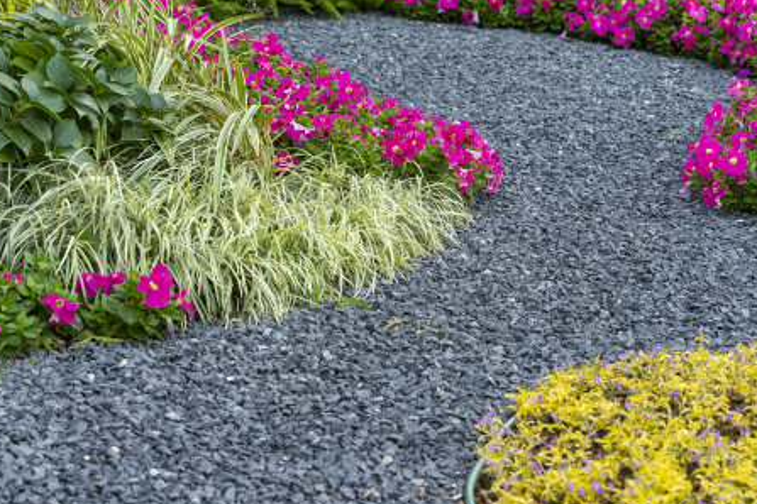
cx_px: 384
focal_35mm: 100
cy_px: 277
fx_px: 2103
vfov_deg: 13.7
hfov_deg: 20.4
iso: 320
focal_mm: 73
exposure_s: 1/50
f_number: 5
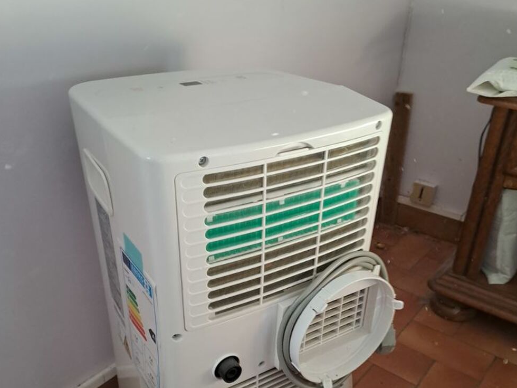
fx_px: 508
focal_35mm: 34
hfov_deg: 54.0
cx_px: 261
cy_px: 246
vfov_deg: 41.4
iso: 250
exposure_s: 1/50
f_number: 1.8
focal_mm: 4.65
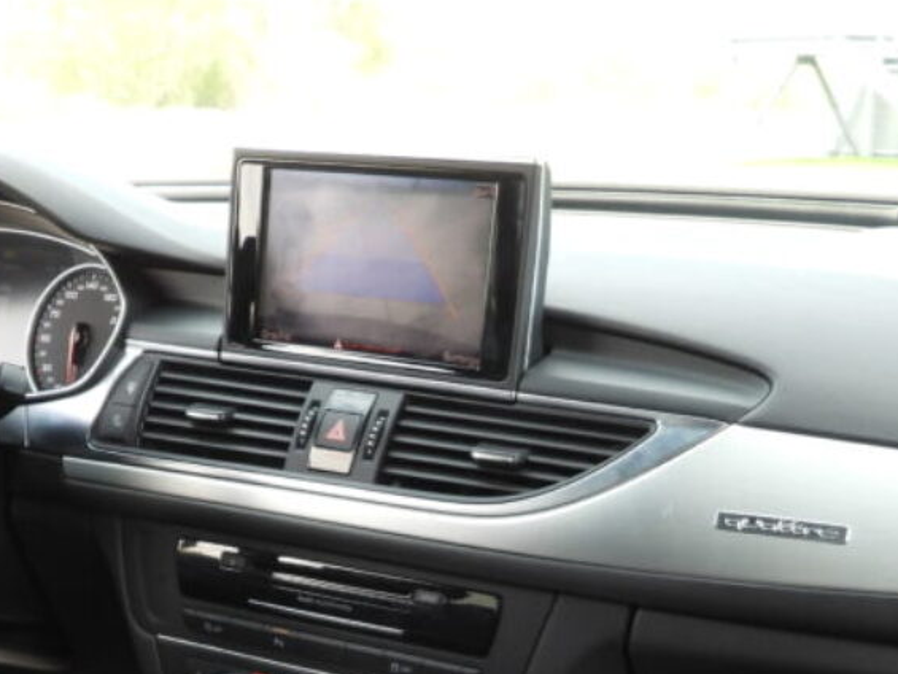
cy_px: 901
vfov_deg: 19.7
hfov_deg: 28.5
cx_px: 364
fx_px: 1764
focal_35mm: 68
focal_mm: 4.3
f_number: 2.8
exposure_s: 1/100
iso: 100
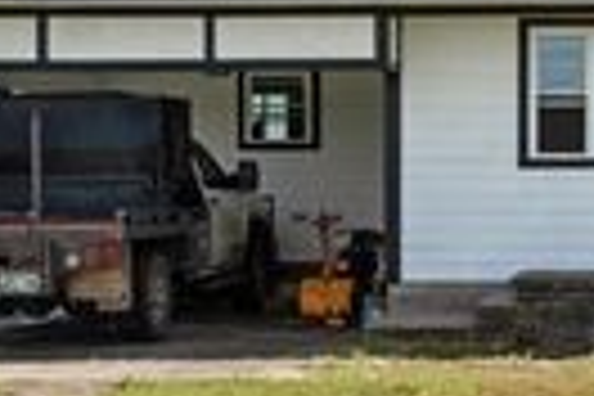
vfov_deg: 14.7
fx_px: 1539
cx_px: 742
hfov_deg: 20.2
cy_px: 173
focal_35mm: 93
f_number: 8
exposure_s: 1/800
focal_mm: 24.6
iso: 200
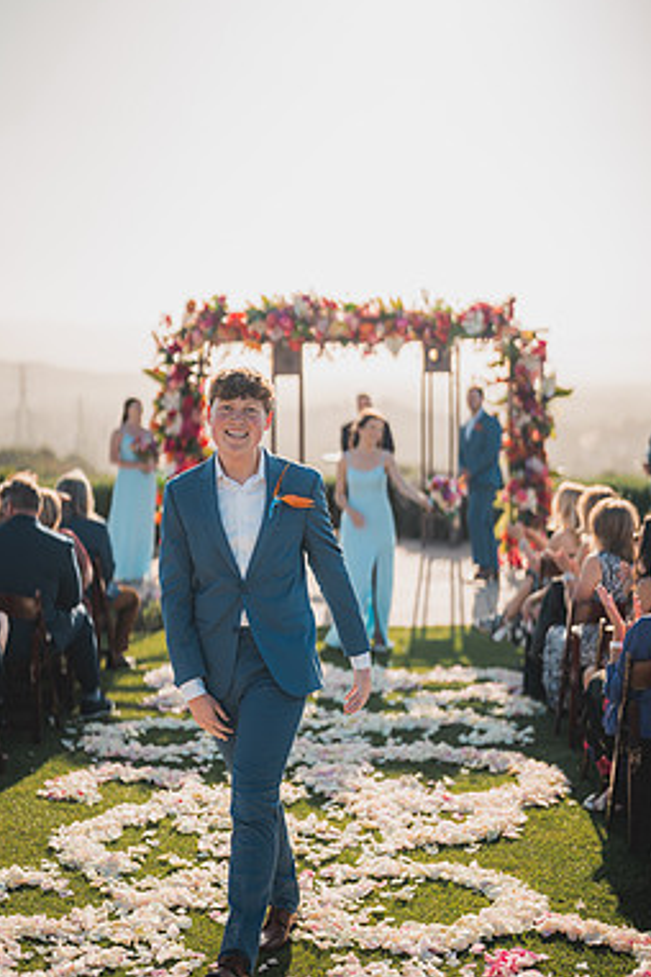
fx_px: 1600
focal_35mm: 59
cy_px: 559
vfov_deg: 33.9
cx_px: 297
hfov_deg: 23.0
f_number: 1.2
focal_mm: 50
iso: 100
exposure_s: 1/8000
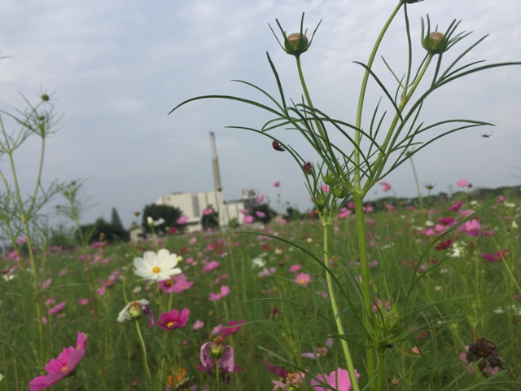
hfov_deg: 61.7
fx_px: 436
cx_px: 260
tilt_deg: +5.6
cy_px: 196
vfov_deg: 48.2
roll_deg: +6.7
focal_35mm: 29
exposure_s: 1/2198
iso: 32
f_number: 2.2
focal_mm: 4.15
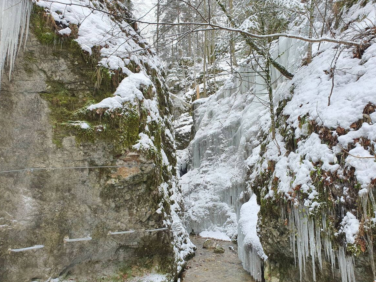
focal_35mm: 27
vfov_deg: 51.4
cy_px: 143
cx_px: 194
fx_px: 293
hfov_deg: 65.3
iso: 50
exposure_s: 1/106
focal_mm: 4.3
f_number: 2.4
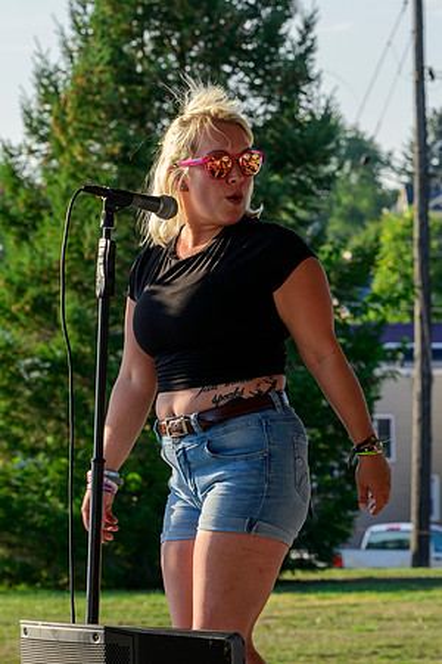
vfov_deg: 9.3
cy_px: 258
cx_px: 221
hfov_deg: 6.2
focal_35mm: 220
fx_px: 4058
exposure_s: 1/160
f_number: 9
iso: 125
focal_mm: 120
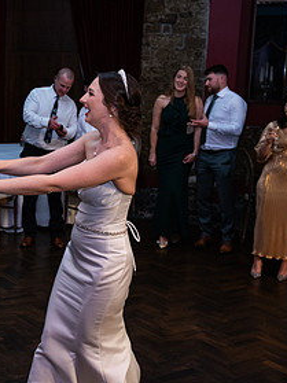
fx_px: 686
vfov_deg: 31.2
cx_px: 19
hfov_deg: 22.9
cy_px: 198
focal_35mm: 62
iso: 800
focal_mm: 31
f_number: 3.5
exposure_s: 1/160
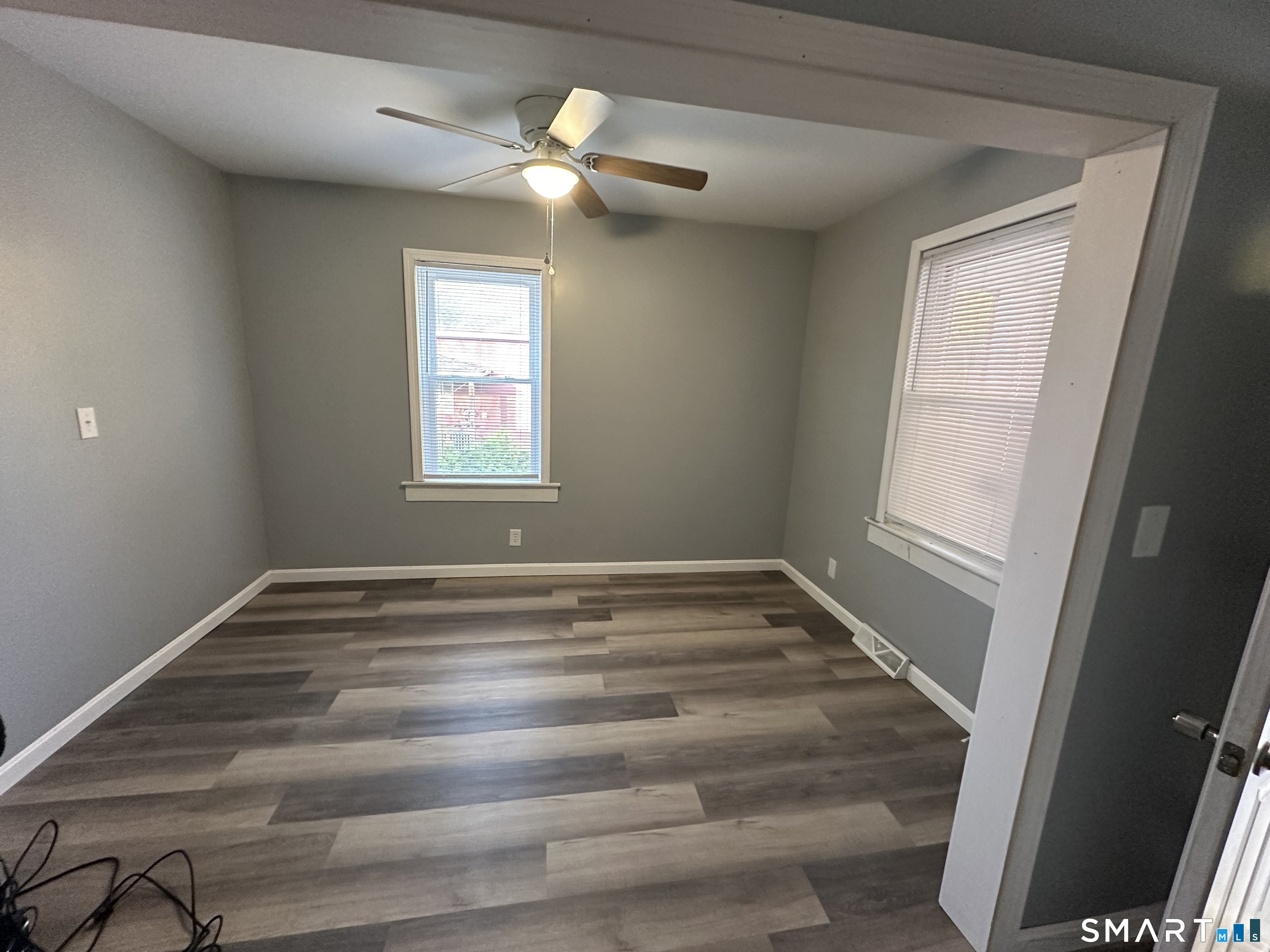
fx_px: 514
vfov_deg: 85.7
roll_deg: -3.0
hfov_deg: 102.1
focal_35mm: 14
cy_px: 476
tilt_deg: -11.5
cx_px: 635
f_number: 2.2
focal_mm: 2.22
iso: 500
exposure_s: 1/60
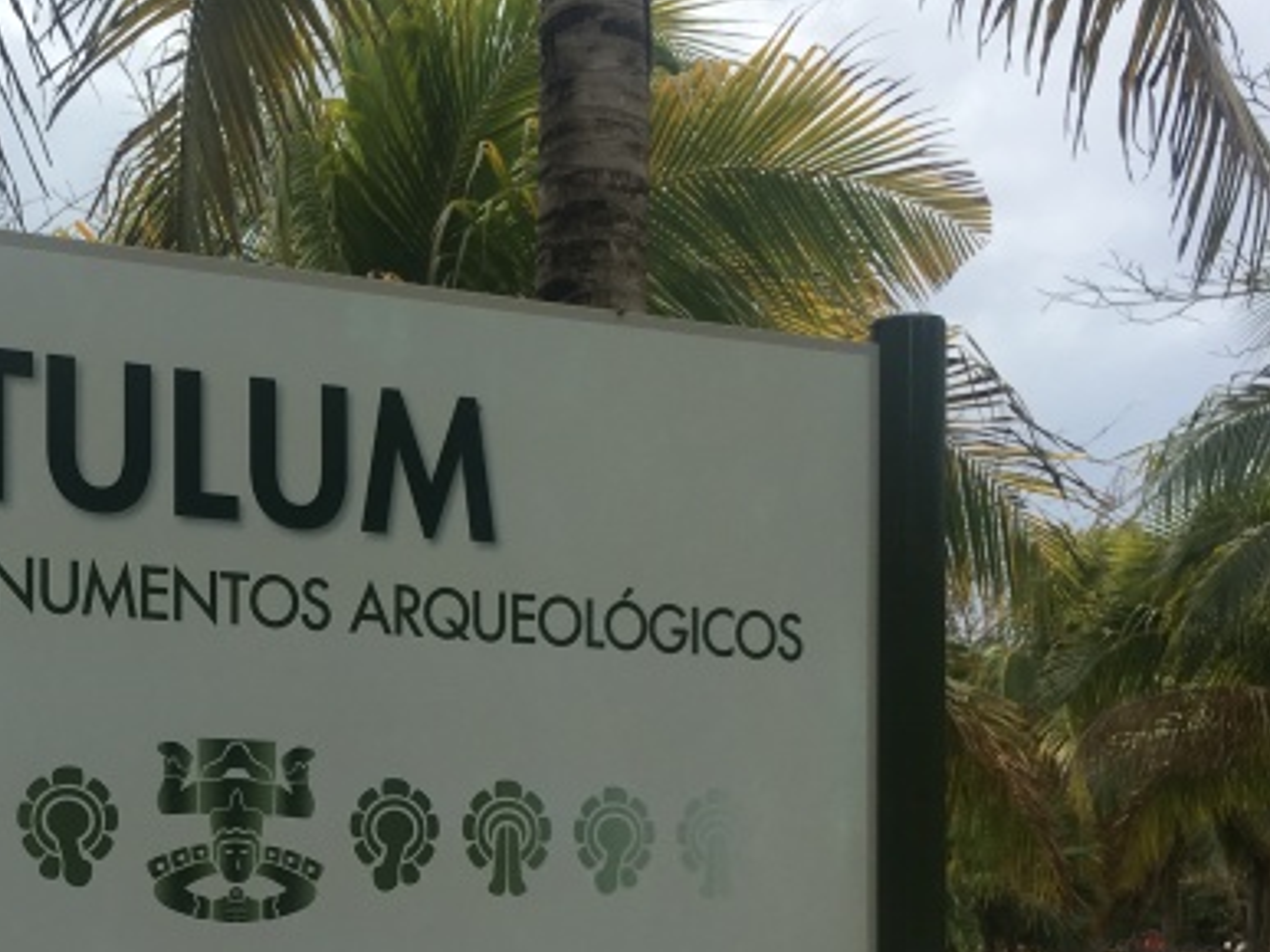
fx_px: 2201
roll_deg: +0.6
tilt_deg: +2.7
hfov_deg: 31.0
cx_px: 171
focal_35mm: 60
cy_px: 847
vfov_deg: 23.8
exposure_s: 1/1241
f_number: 2.2
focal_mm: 4.15
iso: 25
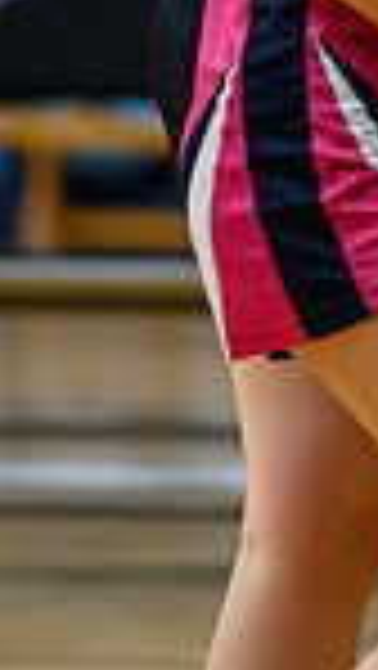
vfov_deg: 2.1
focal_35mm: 1040
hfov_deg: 1.2
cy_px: -388
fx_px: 18500
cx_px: 887
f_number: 3.2
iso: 6400
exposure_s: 1/1000
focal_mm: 200
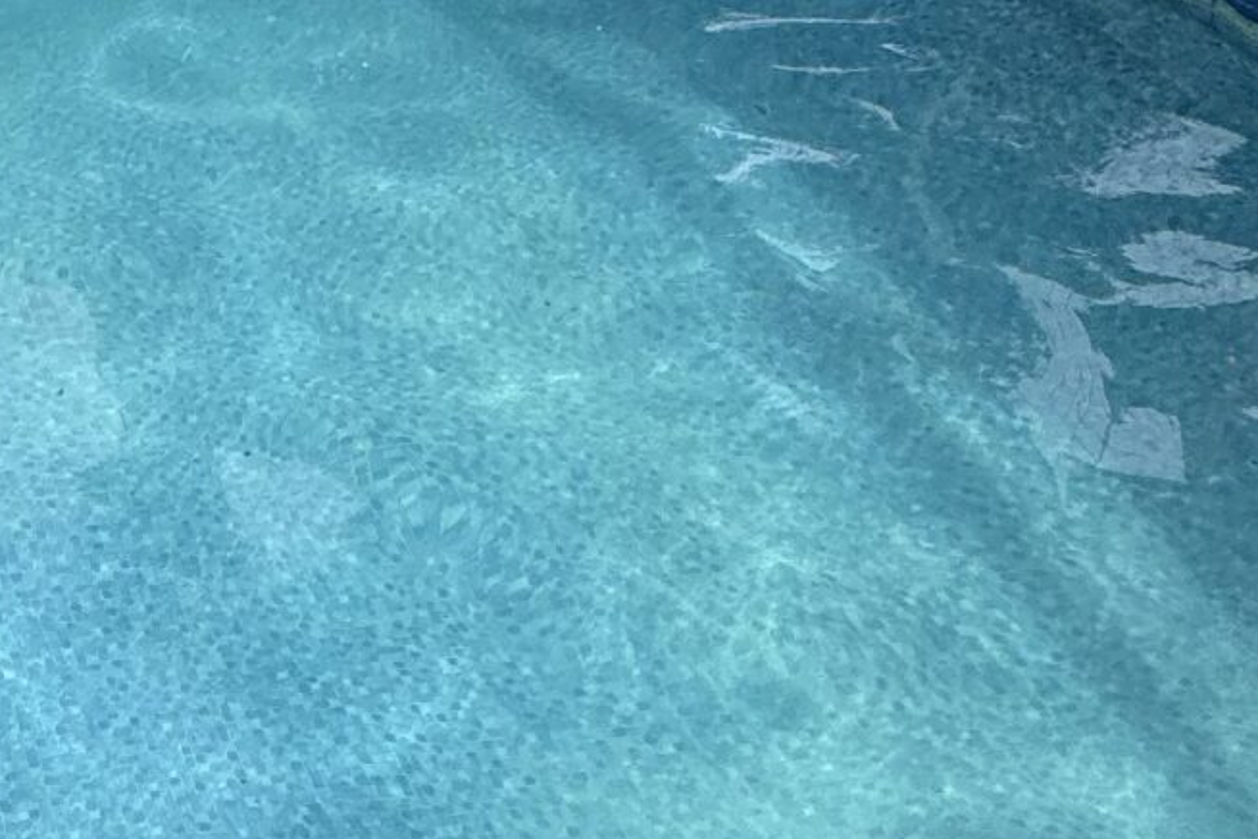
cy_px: 246
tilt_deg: -32.5
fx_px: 1992
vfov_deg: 23.6
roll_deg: +2.6
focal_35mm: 57
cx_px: -296
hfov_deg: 29.5
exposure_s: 1/1536
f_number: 2.2
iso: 50
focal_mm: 2.22
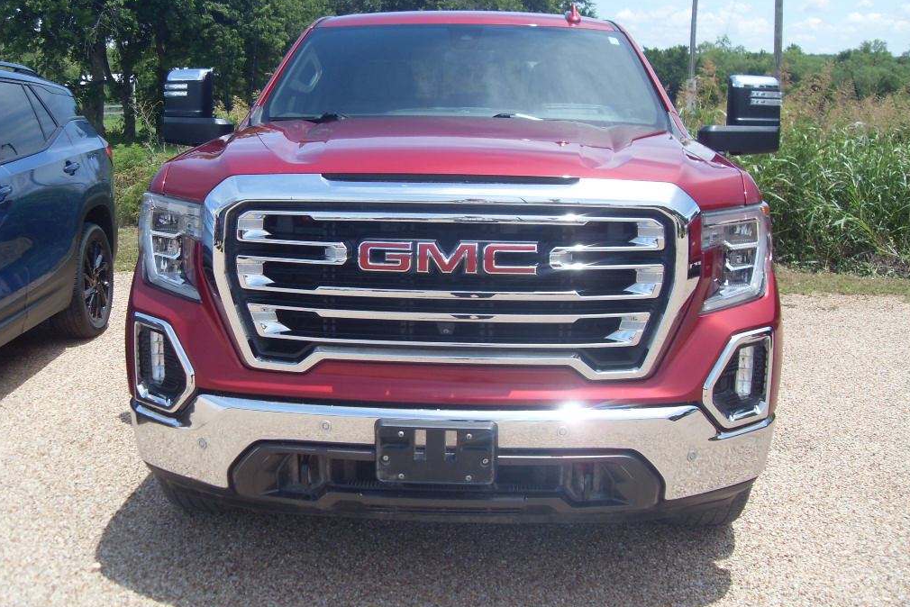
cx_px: 456
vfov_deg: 34.2
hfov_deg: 49.5
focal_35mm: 39
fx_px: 986
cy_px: 283
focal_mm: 6.3
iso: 80
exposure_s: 1/250
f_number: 7
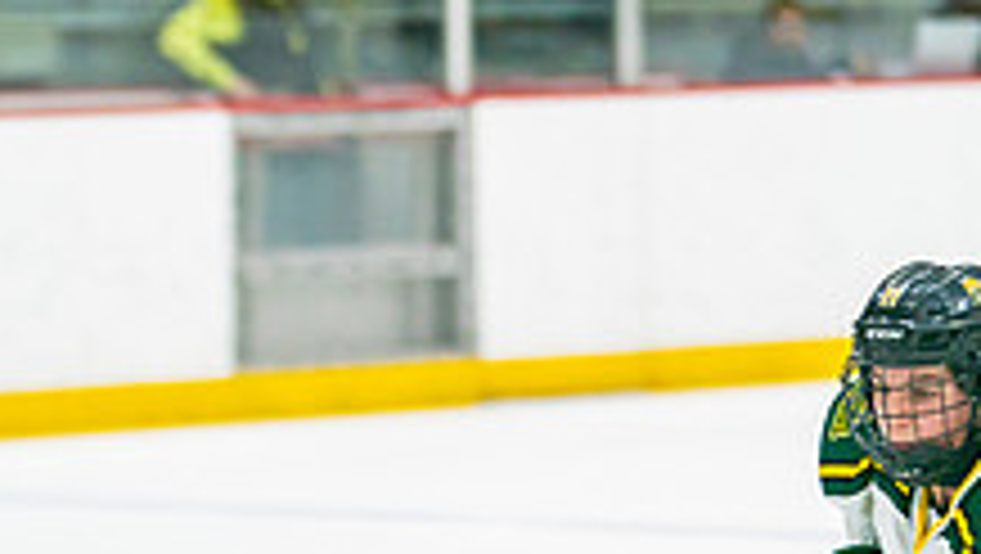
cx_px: 598
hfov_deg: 5.7
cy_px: 689
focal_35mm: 377
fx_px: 9814
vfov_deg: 3.2
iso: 500
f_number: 2.8
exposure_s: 1/640
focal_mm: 120
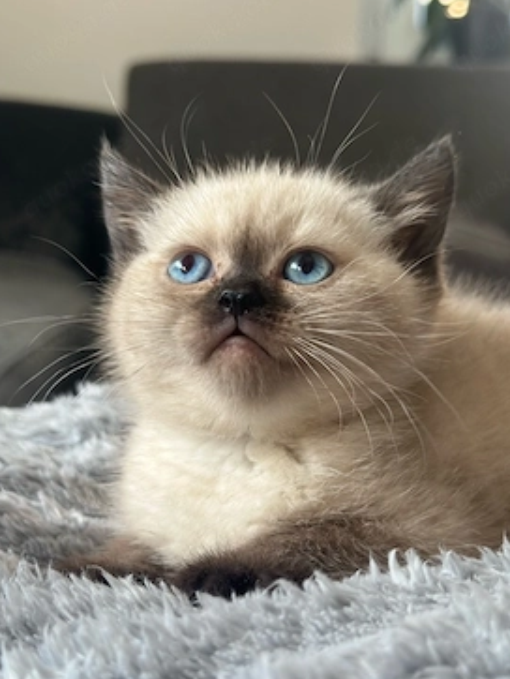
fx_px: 1040
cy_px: 343
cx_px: 261
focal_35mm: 53
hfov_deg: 27.6
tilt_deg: -7.6
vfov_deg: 36.1
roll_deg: -2.1
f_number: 1.78
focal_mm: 6.86
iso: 125
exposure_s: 1/121
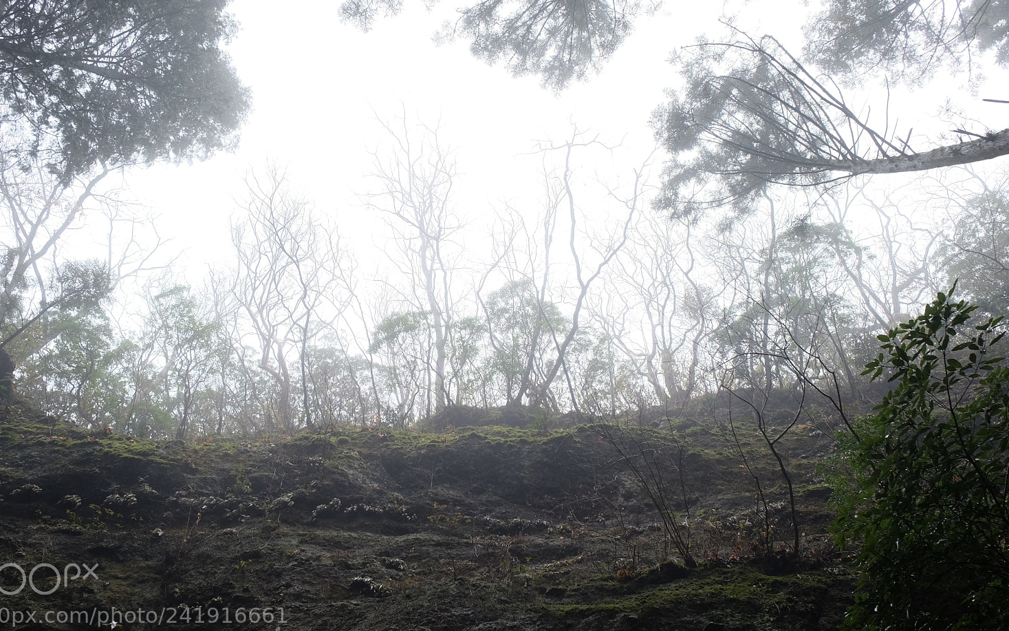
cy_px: 303
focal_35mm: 30
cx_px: 478
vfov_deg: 41.8
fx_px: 825
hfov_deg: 62.9
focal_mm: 18
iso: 400
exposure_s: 1/140
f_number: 5.6
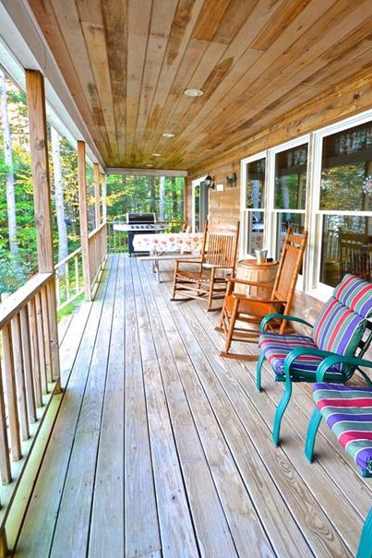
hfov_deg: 64.2
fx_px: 295
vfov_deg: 86.6
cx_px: 214
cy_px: 251
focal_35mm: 19
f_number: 6.3
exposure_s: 1/20
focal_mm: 10
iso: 800
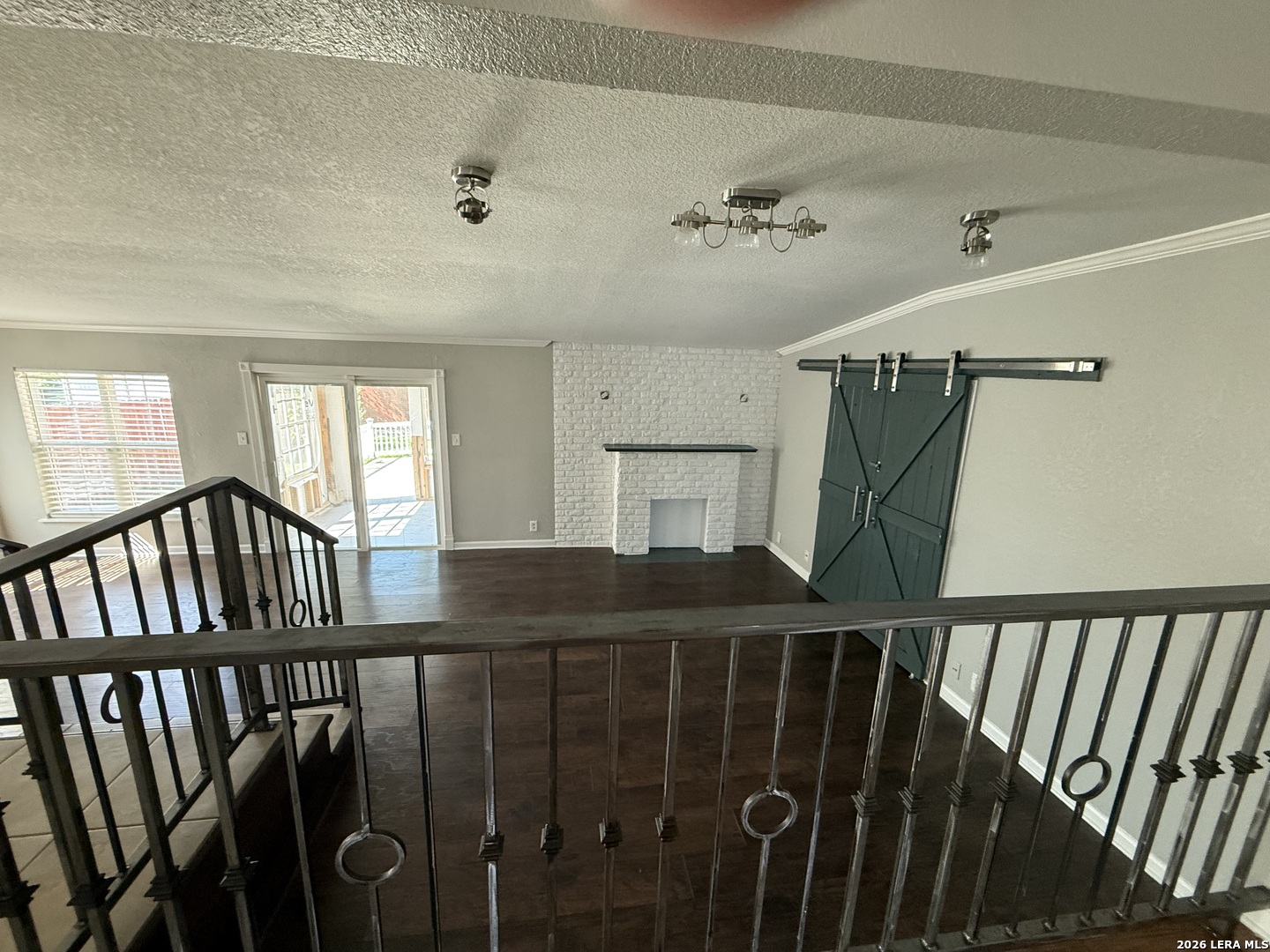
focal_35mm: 14
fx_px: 514
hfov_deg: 102.1
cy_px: 476
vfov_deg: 85.7
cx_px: 635
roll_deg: -1.0
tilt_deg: -12.3
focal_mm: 2.22
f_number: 2.2
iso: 400
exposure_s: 1/60
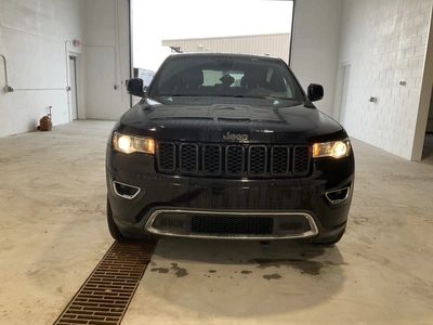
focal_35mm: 29
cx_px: 216
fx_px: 363
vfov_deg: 48.2
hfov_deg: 61.7
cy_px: 162
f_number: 1.8
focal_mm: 3
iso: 64
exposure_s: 1/122
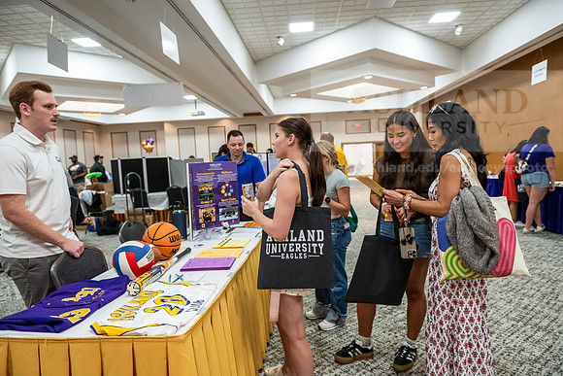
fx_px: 375
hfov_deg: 73.7
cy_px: 188
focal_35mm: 24
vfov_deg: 53.2
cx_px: 282
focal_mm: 24
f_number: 3.2
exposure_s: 1/200
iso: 2500
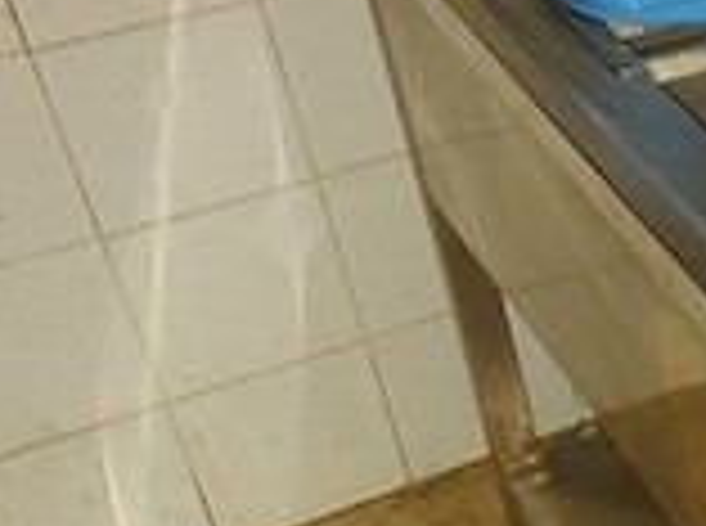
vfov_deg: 16.0
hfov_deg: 17.9
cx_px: 1201
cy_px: 292
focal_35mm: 92
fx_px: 1872
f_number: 1.8
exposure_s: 1/33
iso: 640
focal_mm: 5.23
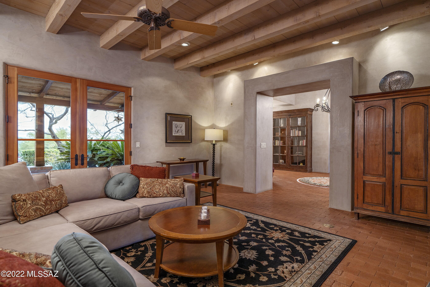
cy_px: 144
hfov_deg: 96.7
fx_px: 191
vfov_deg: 73.7
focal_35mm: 16
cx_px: 215
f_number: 4
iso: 200
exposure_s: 1/25
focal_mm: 16
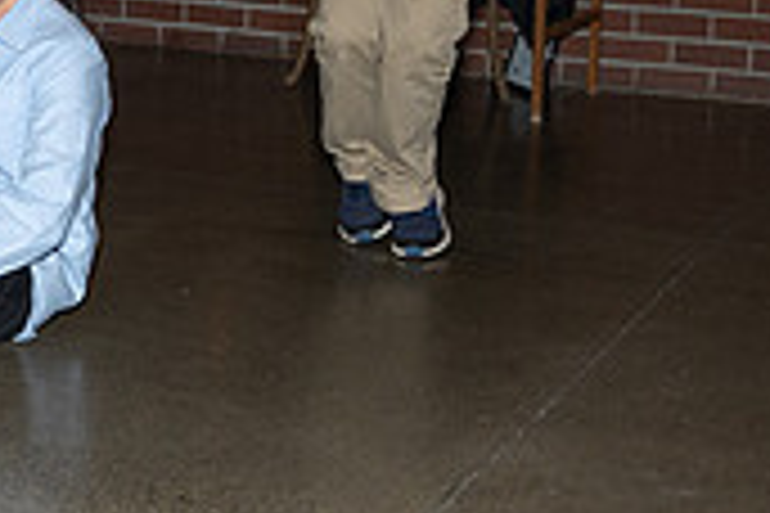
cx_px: 162
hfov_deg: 23.6
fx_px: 1818
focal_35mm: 85
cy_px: -2
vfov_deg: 15.8
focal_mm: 25
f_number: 2.8
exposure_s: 1/250
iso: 1600
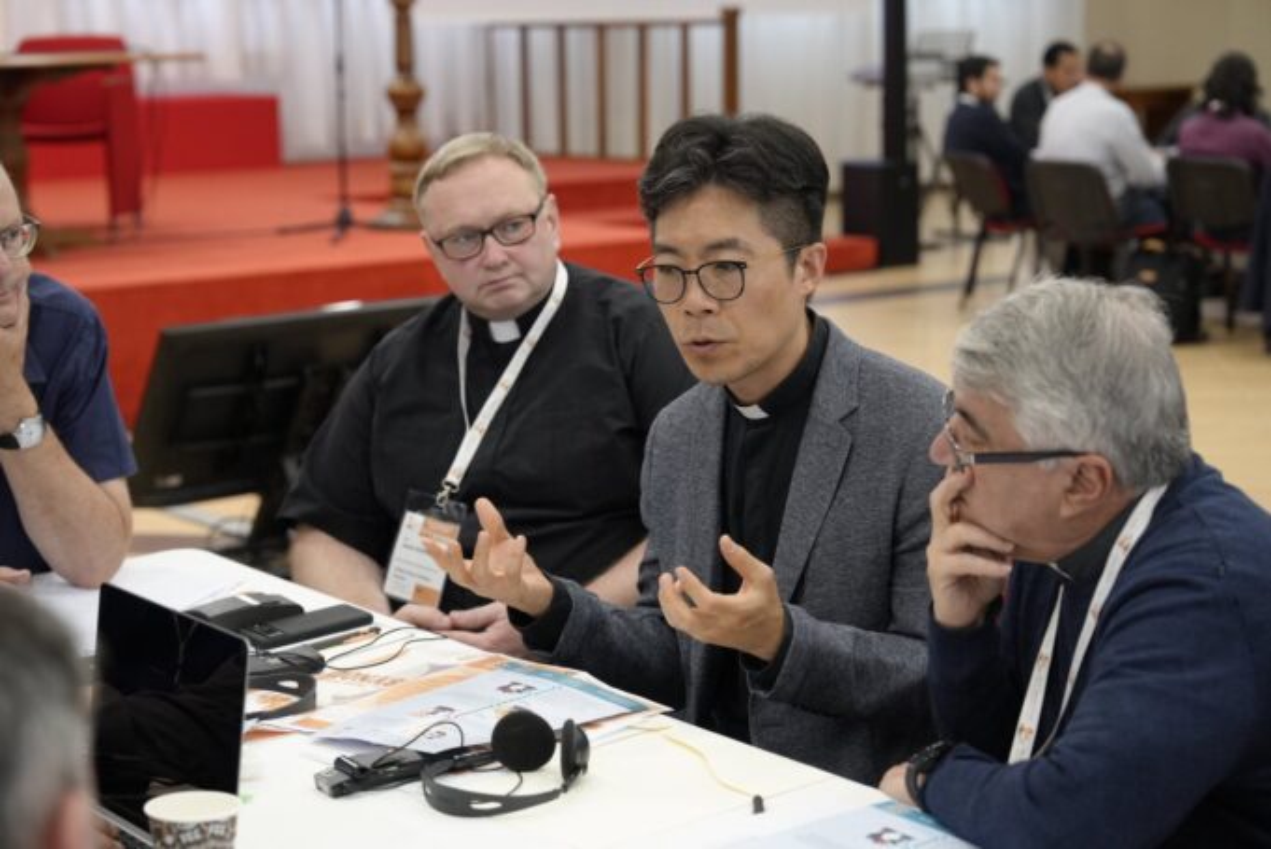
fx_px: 2473
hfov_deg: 28.8
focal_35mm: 70
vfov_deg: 19.5
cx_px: 636
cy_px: 424
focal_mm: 70
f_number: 4
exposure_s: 1/160
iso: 2500
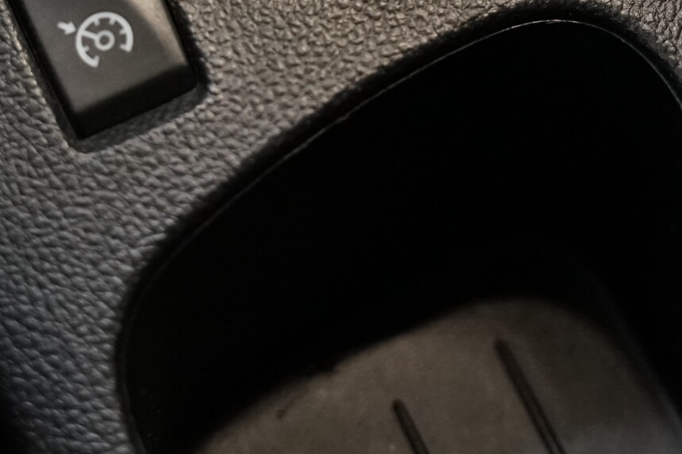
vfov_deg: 9.0
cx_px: 403
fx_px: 2818
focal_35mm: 149
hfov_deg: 13.8
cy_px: -223
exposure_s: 1/60
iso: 2500
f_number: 2.8
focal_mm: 42.8
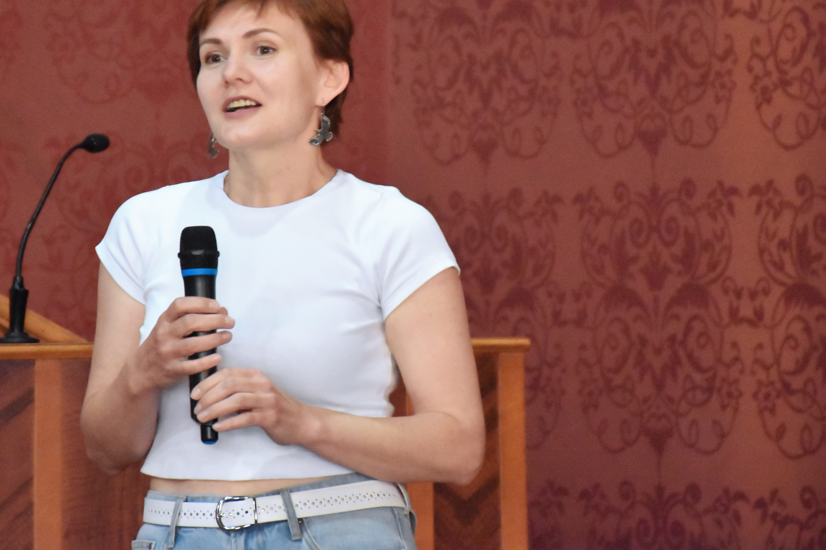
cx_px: 299
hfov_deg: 8.5
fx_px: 5529
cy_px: 172
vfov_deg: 5.7
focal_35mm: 241
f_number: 5.6
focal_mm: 116
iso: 12800
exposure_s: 1/60
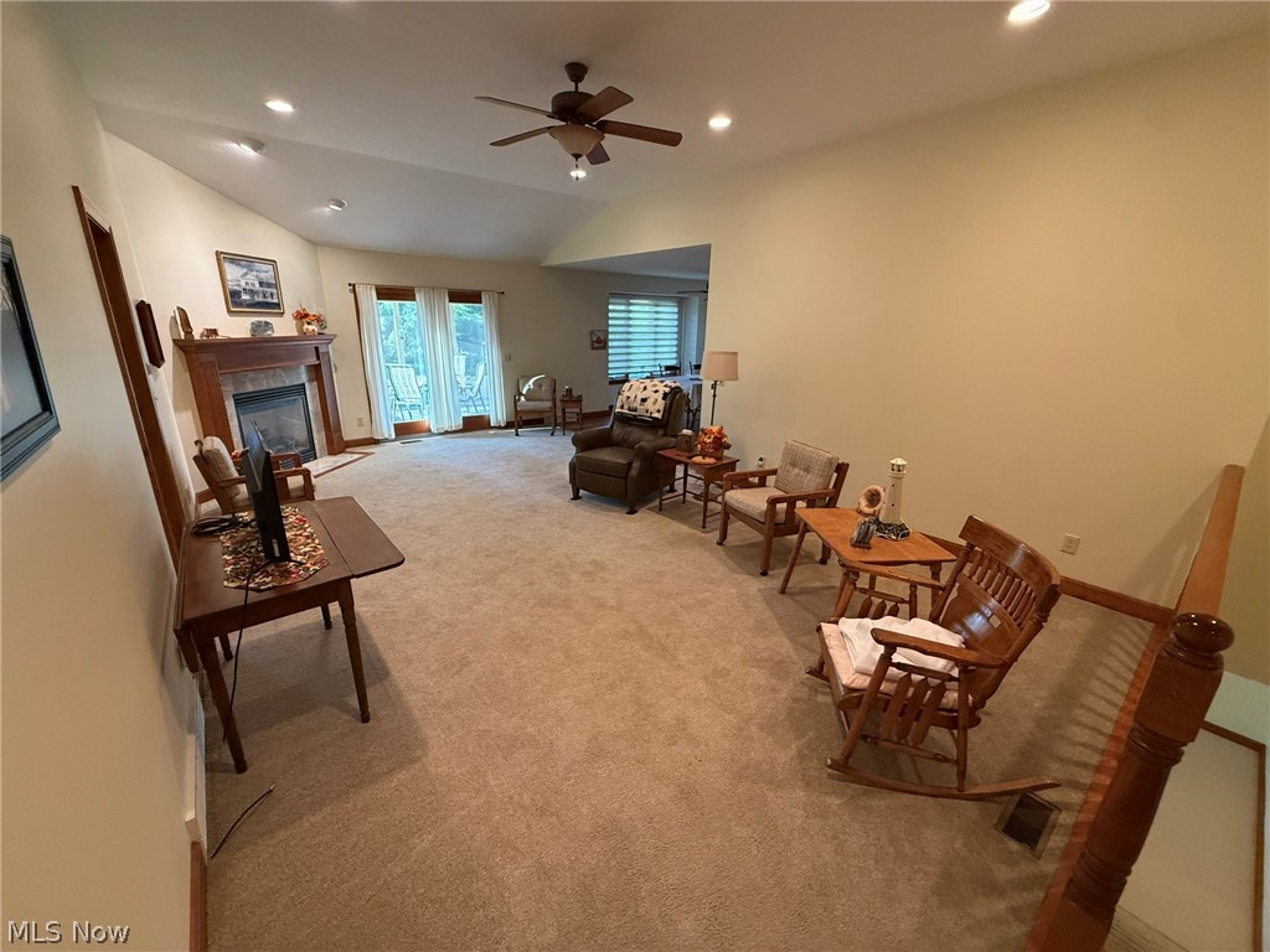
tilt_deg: -17.4
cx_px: 635
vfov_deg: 85.7
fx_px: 514
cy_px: 476
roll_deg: -1.0
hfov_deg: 102.1
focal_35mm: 14
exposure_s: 1/120
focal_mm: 2.22
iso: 640
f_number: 2.2
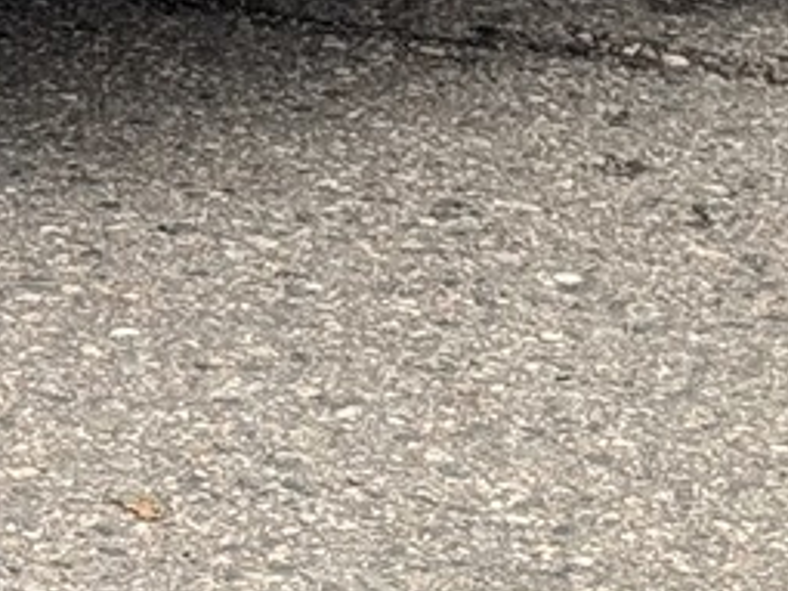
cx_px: -1010
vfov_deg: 5.3
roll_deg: +0.2
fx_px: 6166
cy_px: -919
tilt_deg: -7.8
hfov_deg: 7.0
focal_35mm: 271
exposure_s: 1/518
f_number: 1.78
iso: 64
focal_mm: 6.76
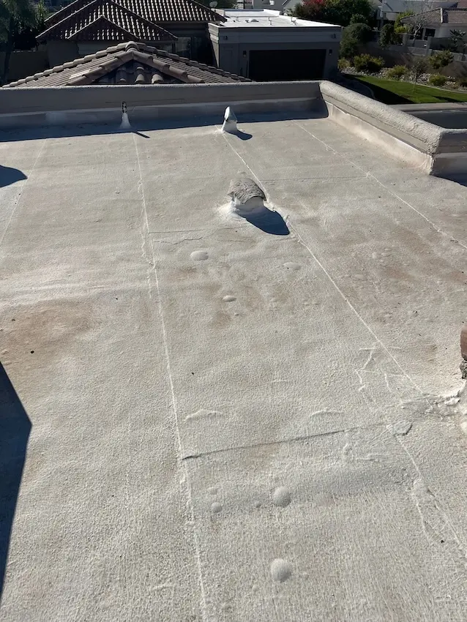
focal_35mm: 26
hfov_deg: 53.1
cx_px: 234
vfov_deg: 67.3
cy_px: 311
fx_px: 467
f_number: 1.6
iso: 50
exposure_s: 1/9091
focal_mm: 5.1
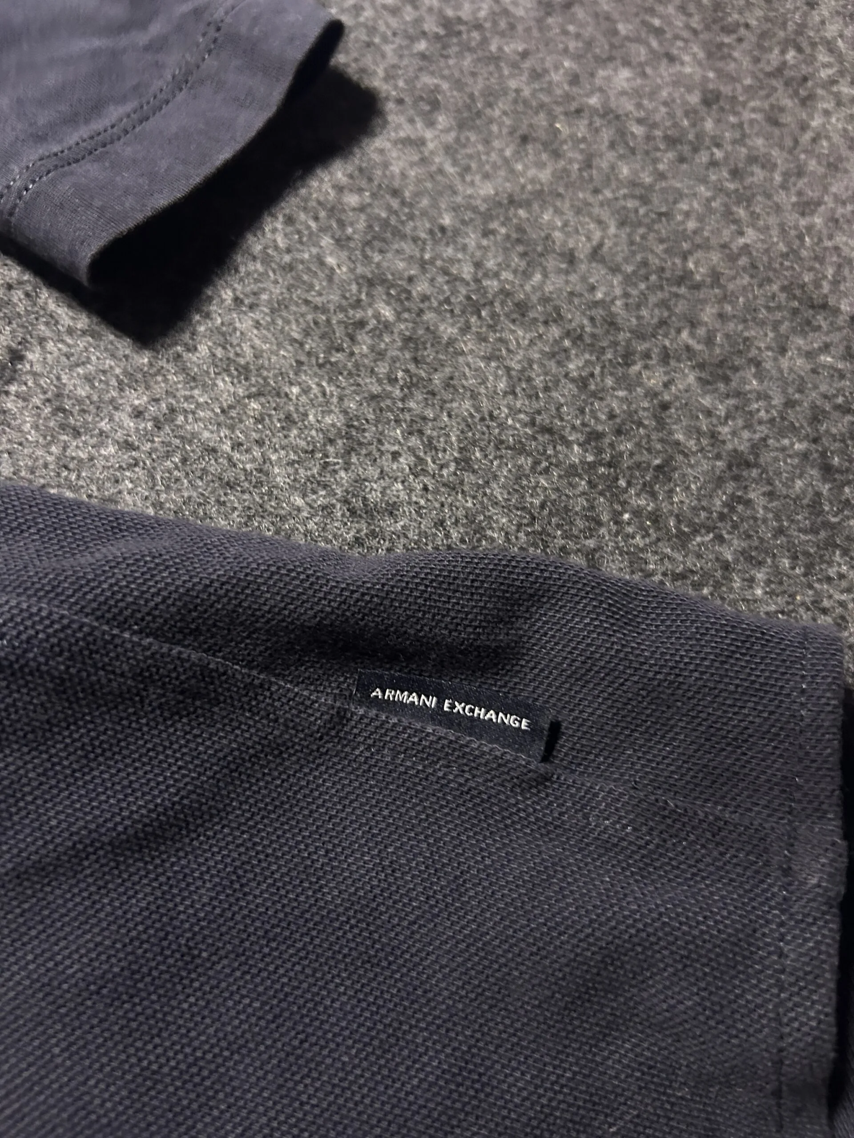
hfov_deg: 53.1
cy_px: 569
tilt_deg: -58.7
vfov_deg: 67.3
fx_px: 855
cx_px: 427
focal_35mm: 26
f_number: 1.5
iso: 400
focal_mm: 5.7
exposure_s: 1/50
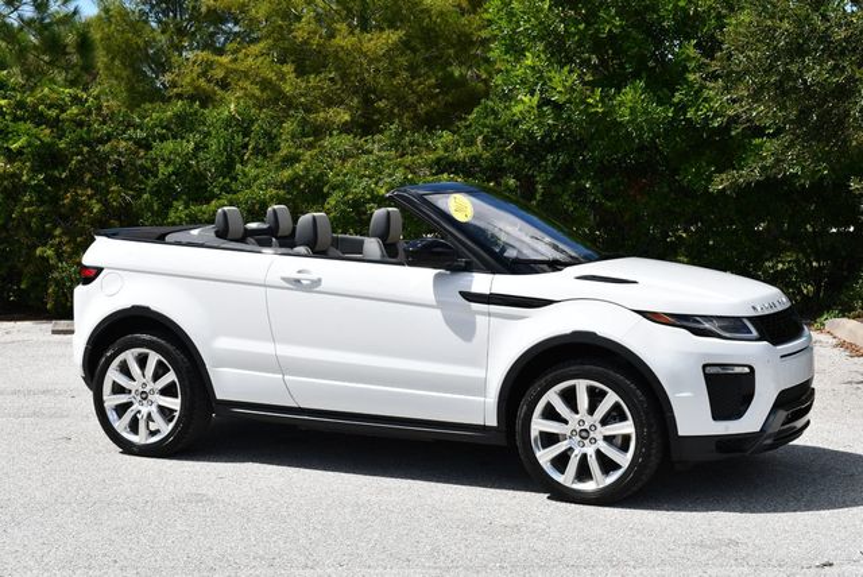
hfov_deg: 31.4
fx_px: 1536
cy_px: 288
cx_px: 432
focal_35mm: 64
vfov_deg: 21.3
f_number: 8
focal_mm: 32
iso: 100
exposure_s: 1/250
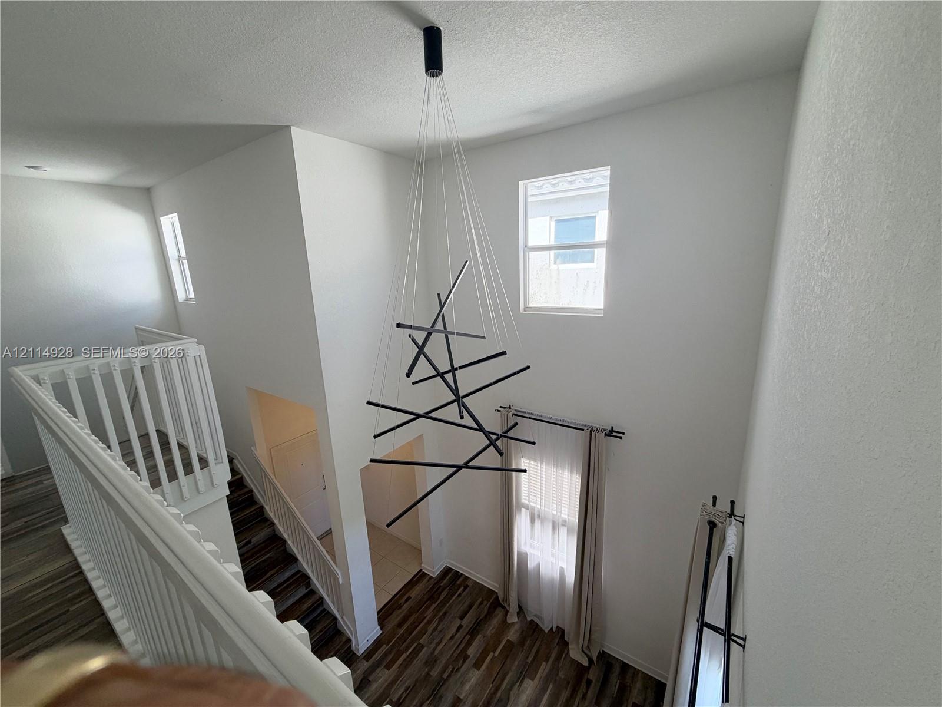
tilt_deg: -13.3
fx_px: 381
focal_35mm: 14
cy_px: 354
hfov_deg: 102.1
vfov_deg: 85.7
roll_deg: +2.2
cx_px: 471
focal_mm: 2.22
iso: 125
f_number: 2.2
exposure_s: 1/120
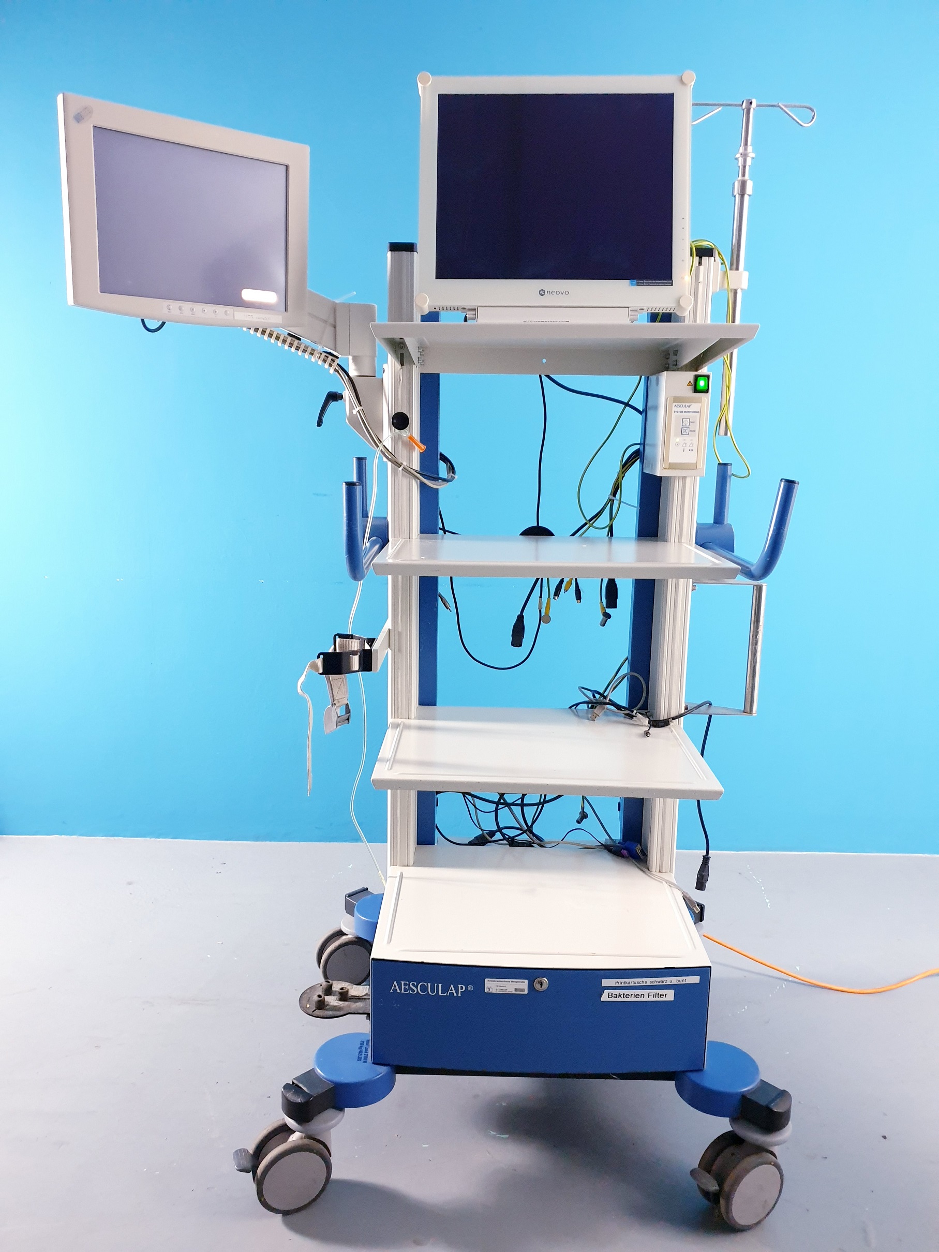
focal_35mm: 26
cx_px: 470
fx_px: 940
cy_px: 626
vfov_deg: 67.3
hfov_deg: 53.1
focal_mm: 4.3
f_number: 1.5
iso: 320
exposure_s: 1/33
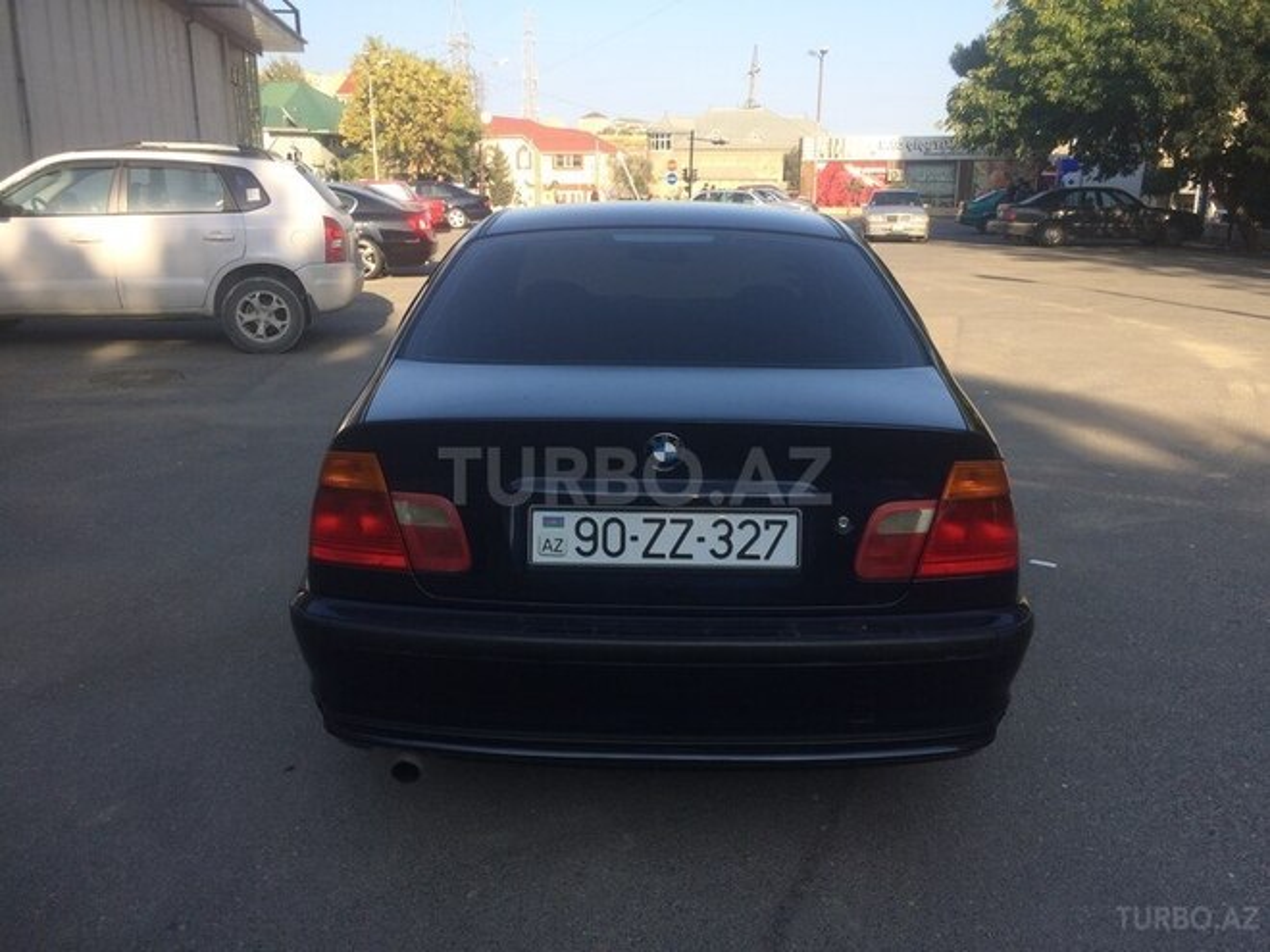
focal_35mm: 29
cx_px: 635
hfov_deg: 61.7
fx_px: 1064
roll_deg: -2.4
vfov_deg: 48.2
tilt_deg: -16.2
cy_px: 476
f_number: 2.2
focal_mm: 4.15
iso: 32
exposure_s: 1/855
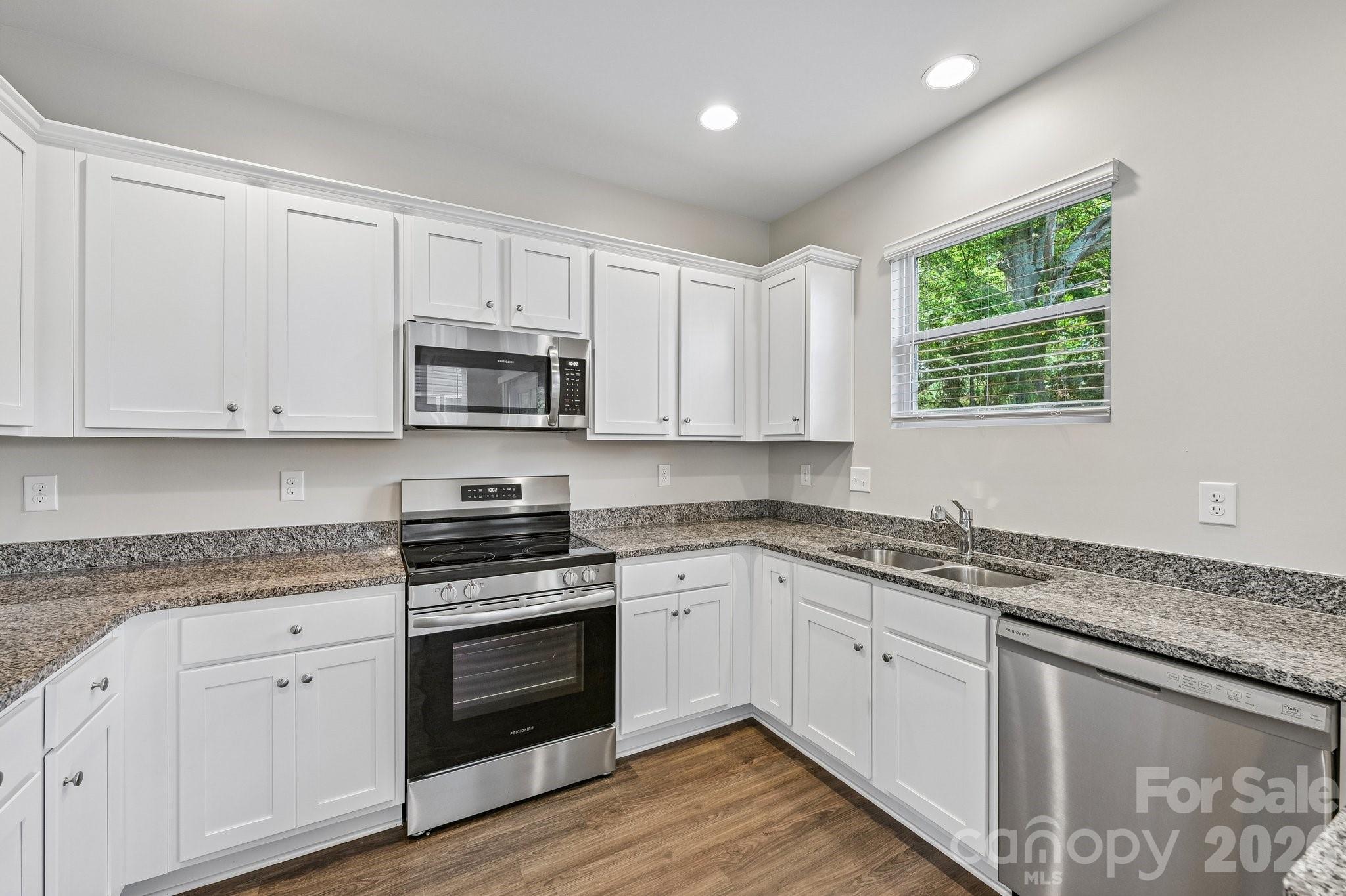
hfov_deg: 104.3
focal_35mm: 14
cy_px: 448
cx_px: 673
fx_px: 523
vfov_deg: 81.2
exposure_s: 1/13
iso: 400
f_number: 8
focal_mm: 14
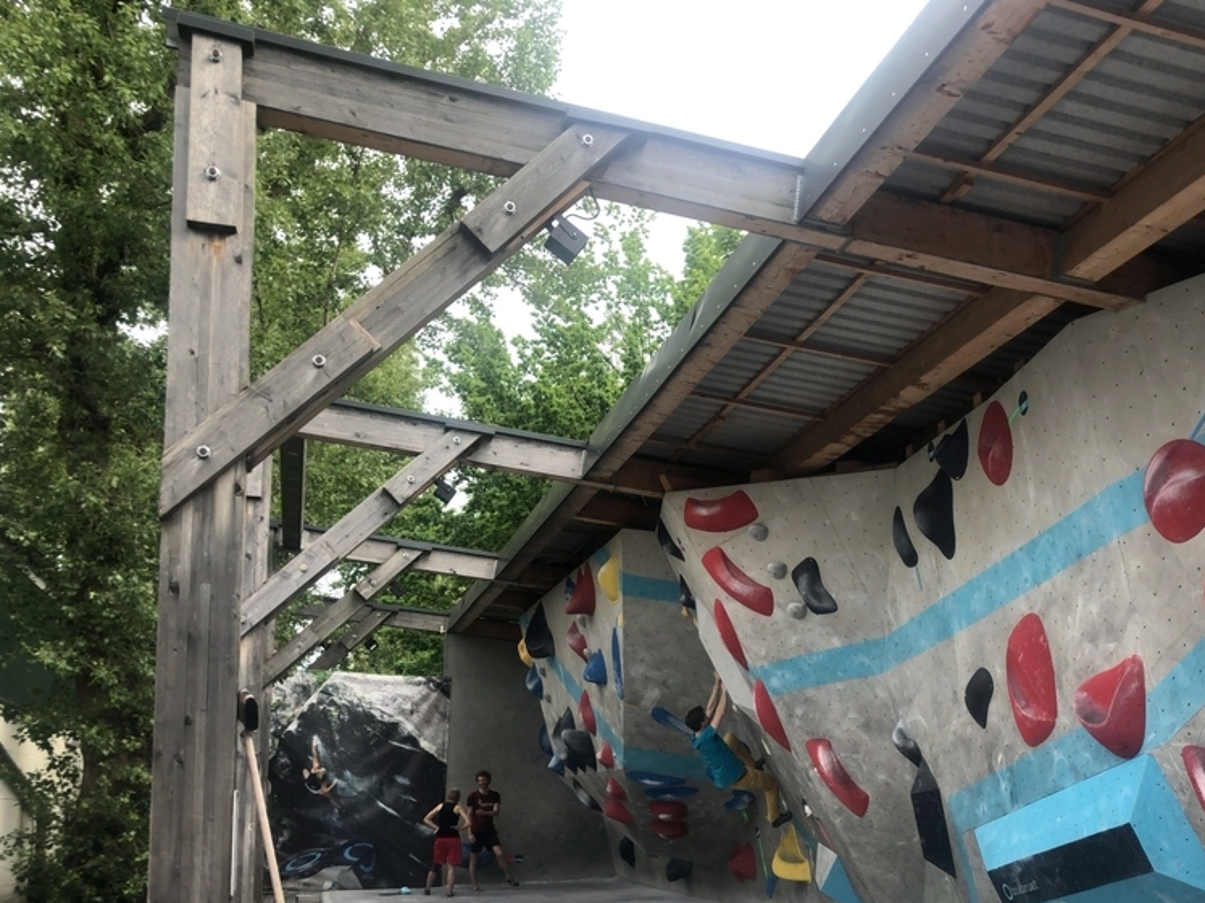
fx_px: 1566
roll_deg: +1.0
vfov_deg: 31.5
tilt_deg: +4.8
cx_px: 915
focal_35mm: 45
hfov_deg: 40.8
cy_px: 698
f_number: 1.8
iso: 20
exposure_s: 1/318
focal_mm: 3.99
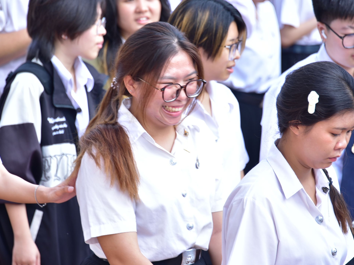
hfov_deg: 6.9
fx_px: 2955
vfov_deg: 5.1
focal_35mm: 289
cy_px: 125
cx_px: 168
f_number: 6.3
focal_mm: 230
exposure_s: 1/200
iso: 250
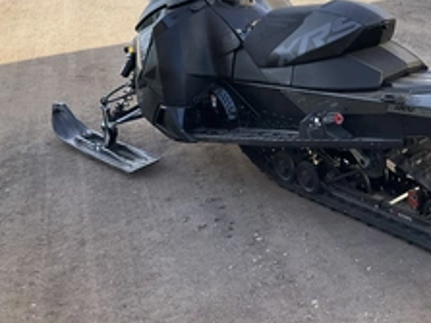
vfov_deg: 27.9
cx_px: 330
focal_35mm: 52
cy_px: 122
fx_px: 647
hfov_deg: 35.9
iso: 25
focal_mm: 3
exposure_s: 1/400
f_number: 1.8
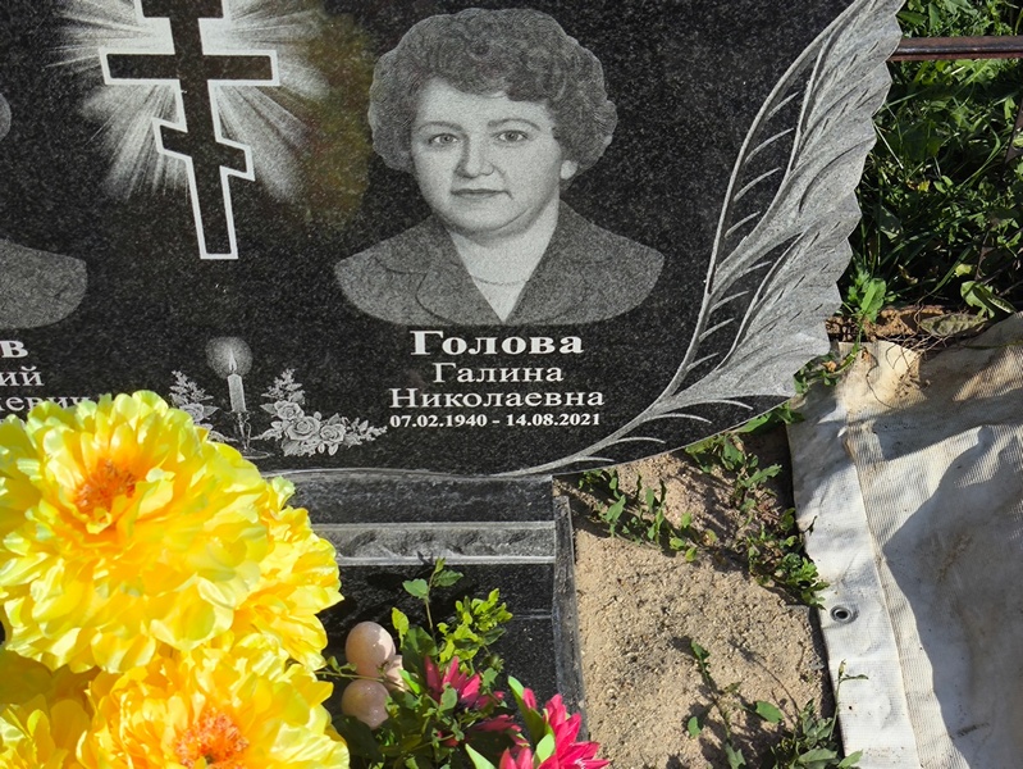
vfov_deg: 29.1
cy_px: 384
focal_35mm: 50
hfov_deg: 38.2
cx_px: 512
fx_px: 1478
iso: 50
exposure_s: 1/2495
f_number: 1.7
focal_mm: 4.71
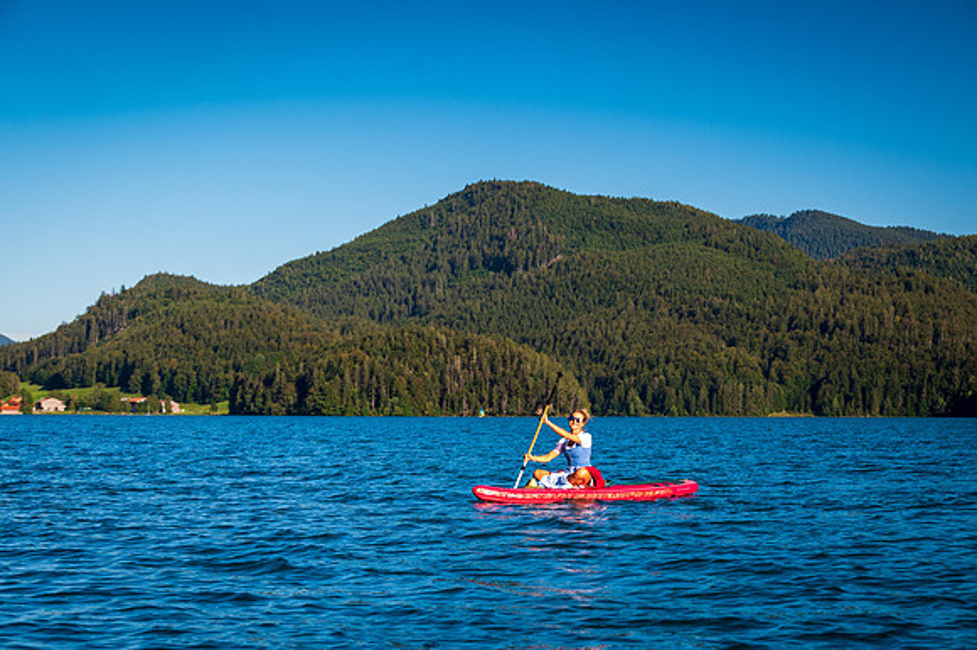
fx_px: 2127
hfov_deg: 25.9
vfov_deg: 17.4
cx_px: 488
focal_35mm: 78
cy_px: 325
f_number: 5.6
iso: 125
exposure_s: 1/500
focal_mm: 75
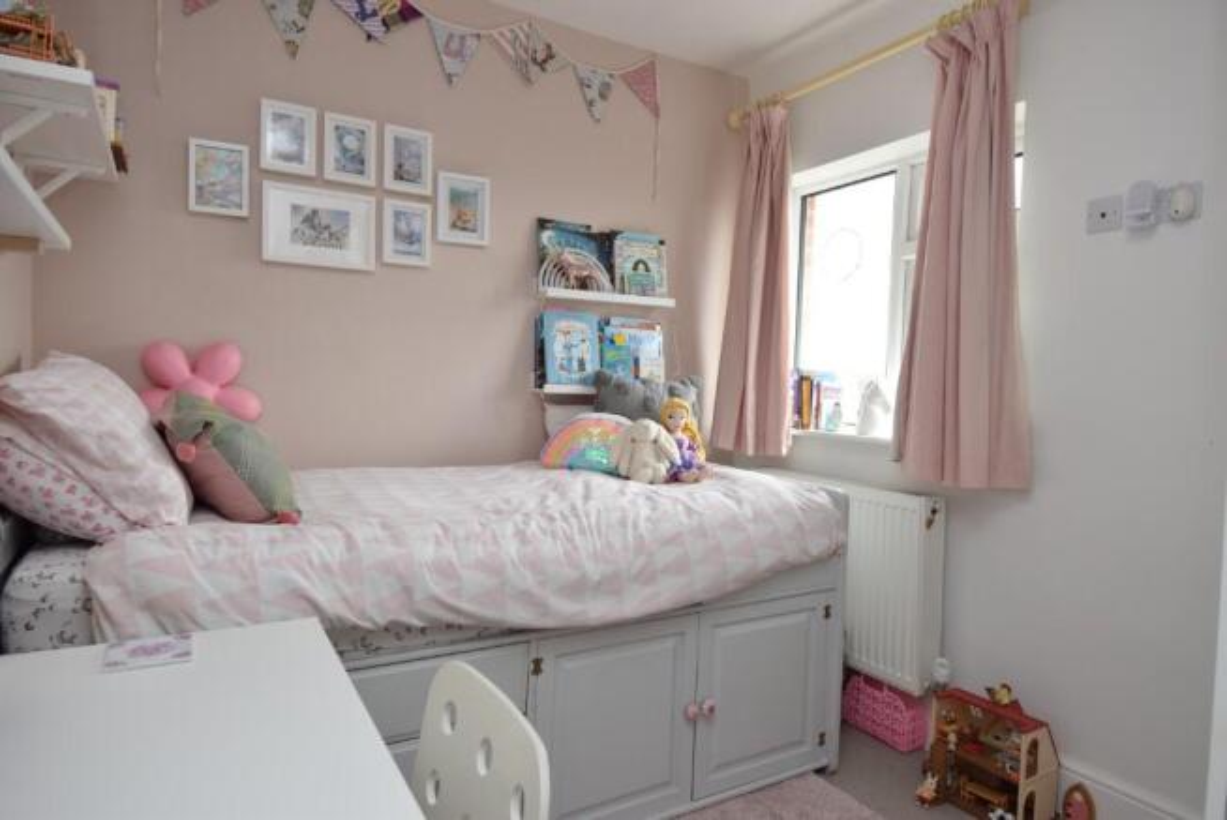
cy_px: 410
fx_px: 716
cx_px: 614
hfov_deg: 81.2
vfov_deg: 59.6
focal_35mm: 21
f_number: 5.6
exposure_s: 1/125
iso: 450
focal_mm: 14
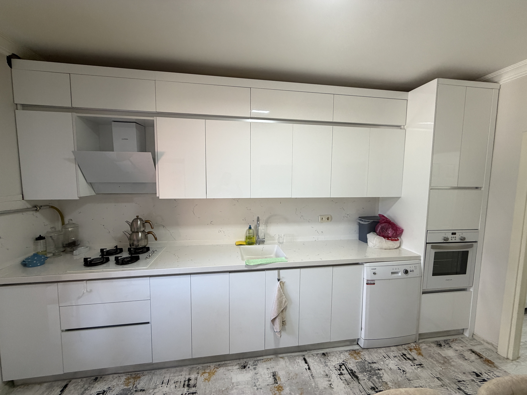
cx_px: 264
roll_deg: +0.0
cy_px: 198
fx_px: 213
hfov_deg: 102.1
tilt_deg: -4.9
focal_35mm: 14
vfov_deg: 85.7
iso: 250
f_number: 2.2
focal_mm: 2.22
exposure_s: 1/100
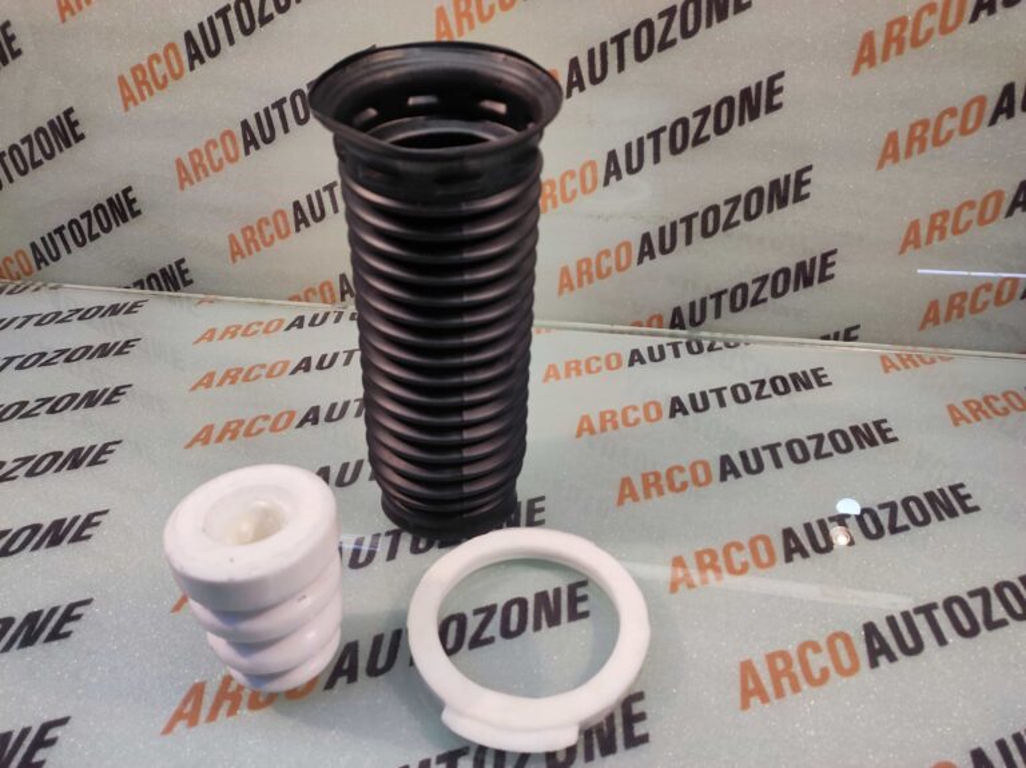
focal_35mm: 17
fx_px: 504
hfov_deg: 91.1
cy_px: 384
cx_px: 513
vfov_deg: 74.7
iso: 157
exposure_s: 1/50
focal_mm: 4.74
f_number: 1.79
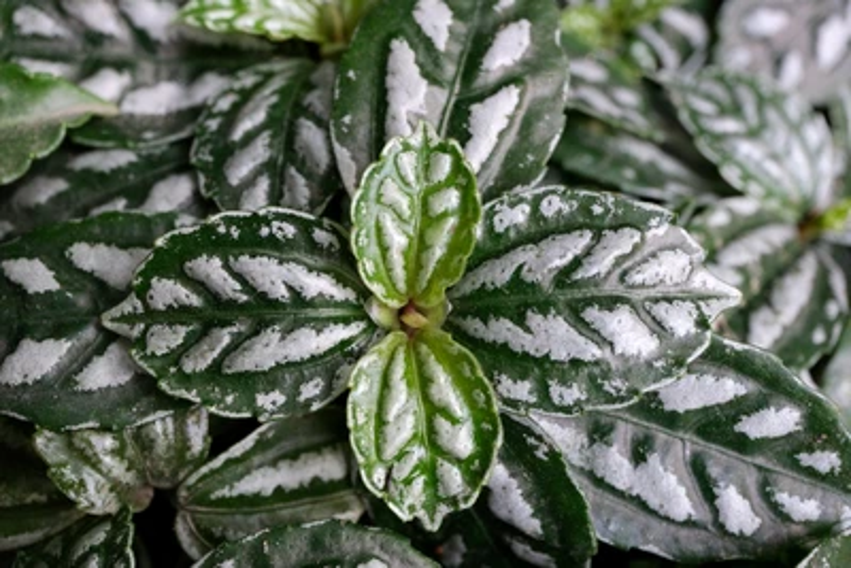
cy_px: 284
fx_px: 1064
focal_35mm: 45
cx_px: 426
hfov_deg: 43.6
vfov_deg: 29.9
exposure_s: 1/170
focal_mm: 30
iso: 1000
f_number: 5
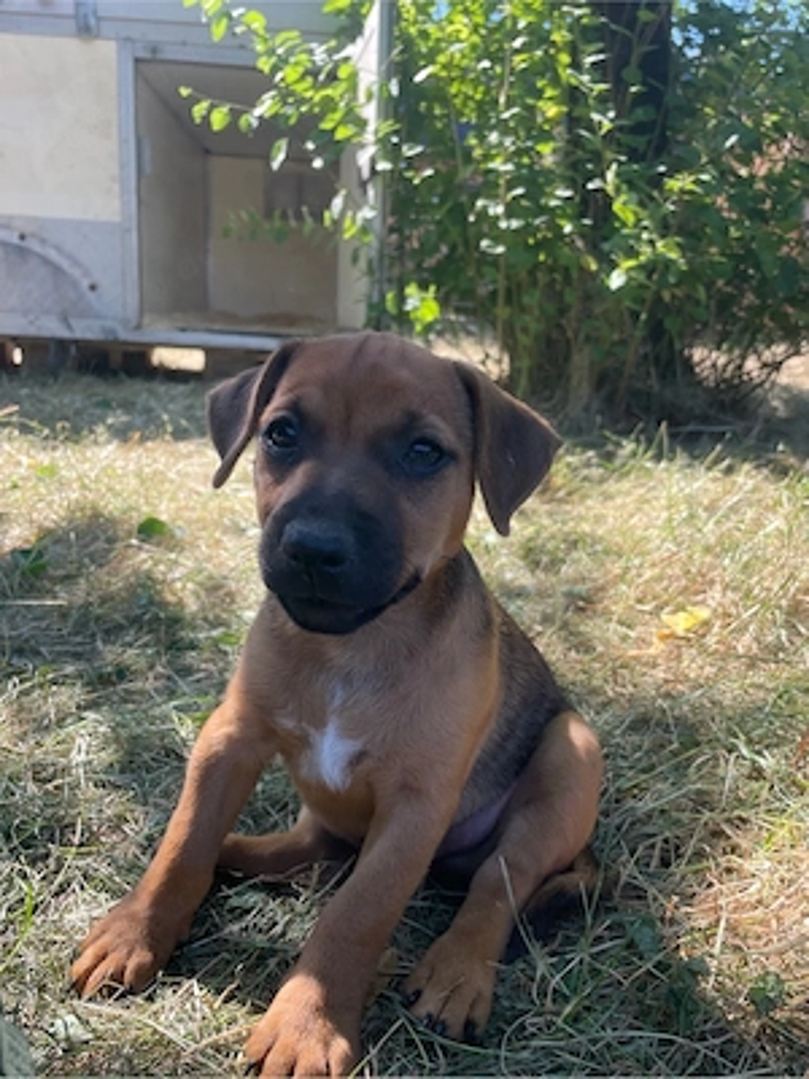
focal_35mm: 26
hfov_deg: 53.1
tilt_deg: -12.7
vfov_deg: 67.3
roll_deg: -1.8
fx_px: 810
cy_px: 540
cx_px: 404
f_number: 1.6
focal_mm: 4.2
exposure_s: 1/432
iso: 32
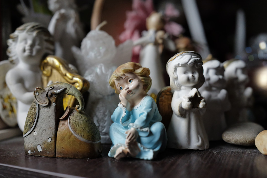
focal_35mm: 36
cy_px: 90
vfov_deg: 36.8
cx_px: 131
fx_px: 267
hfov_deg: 53.2
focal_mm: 35
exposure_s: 1/3200
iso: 6400
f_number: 2.8
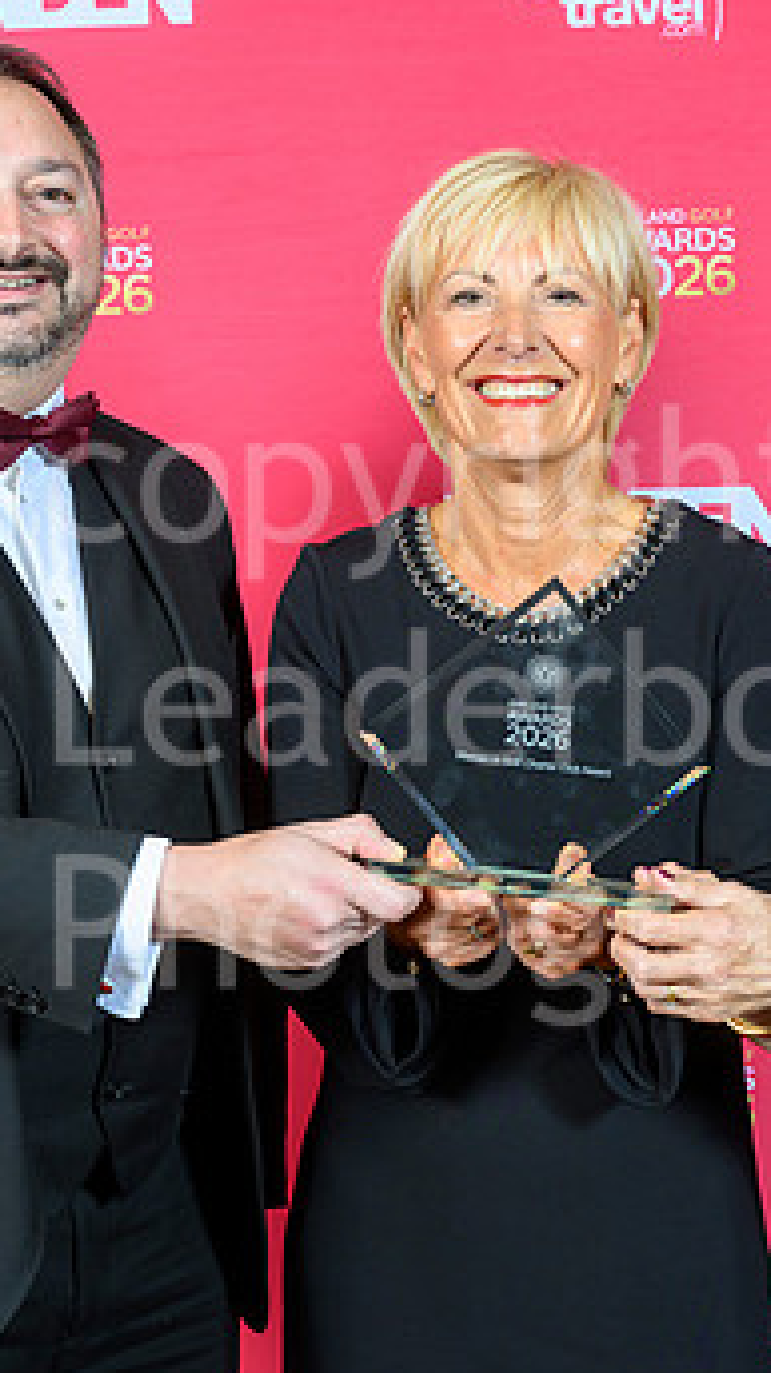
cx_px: 571
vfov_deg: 27.9
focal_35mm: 76
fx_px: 2768
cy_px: 736
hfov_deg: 15.8
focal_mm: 43
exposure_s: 1/100
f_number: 5.6
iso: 250
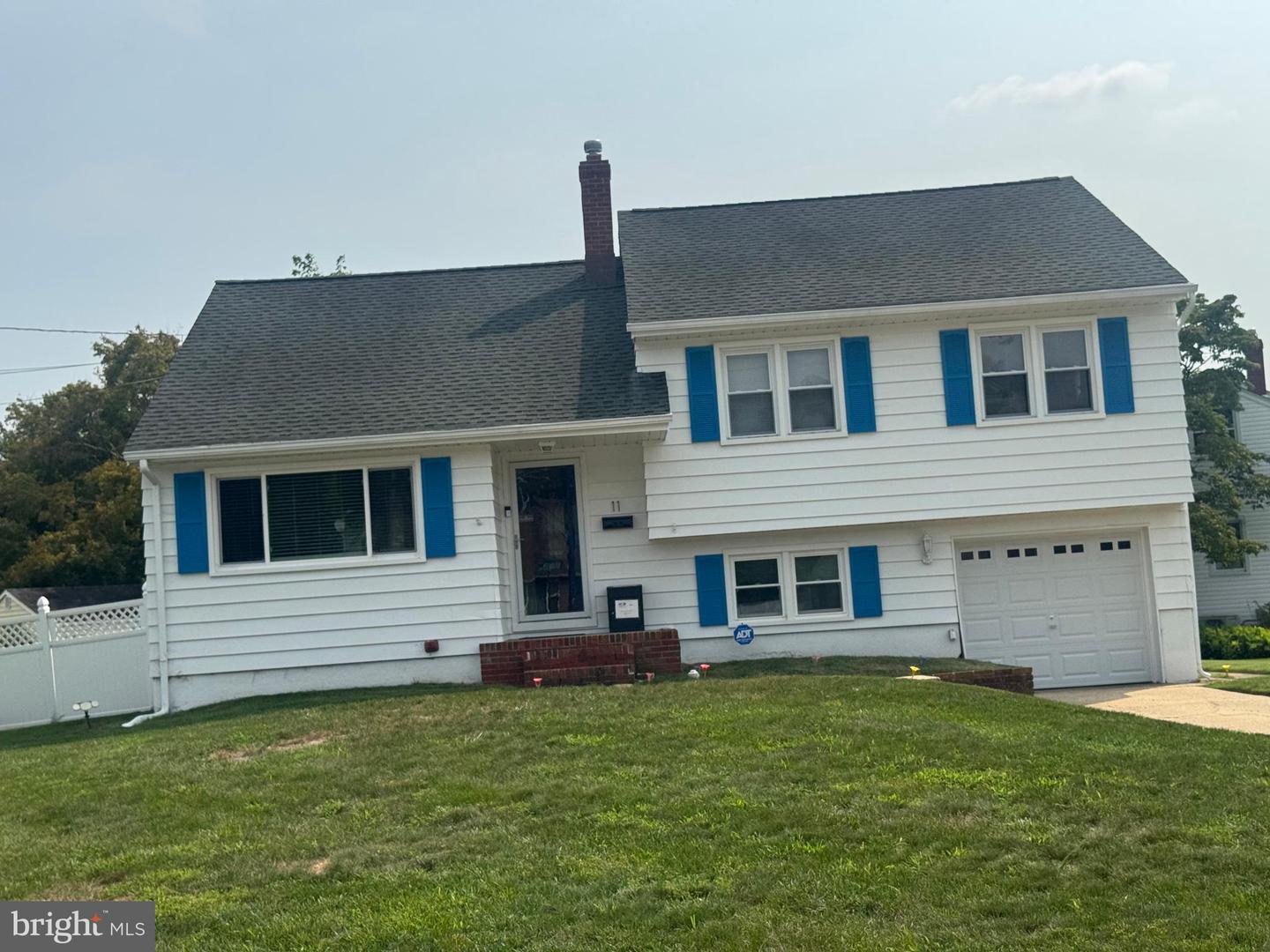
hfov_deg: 39.7
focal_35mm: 48
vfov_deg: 30.3
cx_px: 635
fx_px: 1761
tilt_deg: +4.1
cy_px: 476
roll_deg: +3.7
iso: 64
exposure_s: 1/7092
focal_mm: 6.76
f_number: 1.78
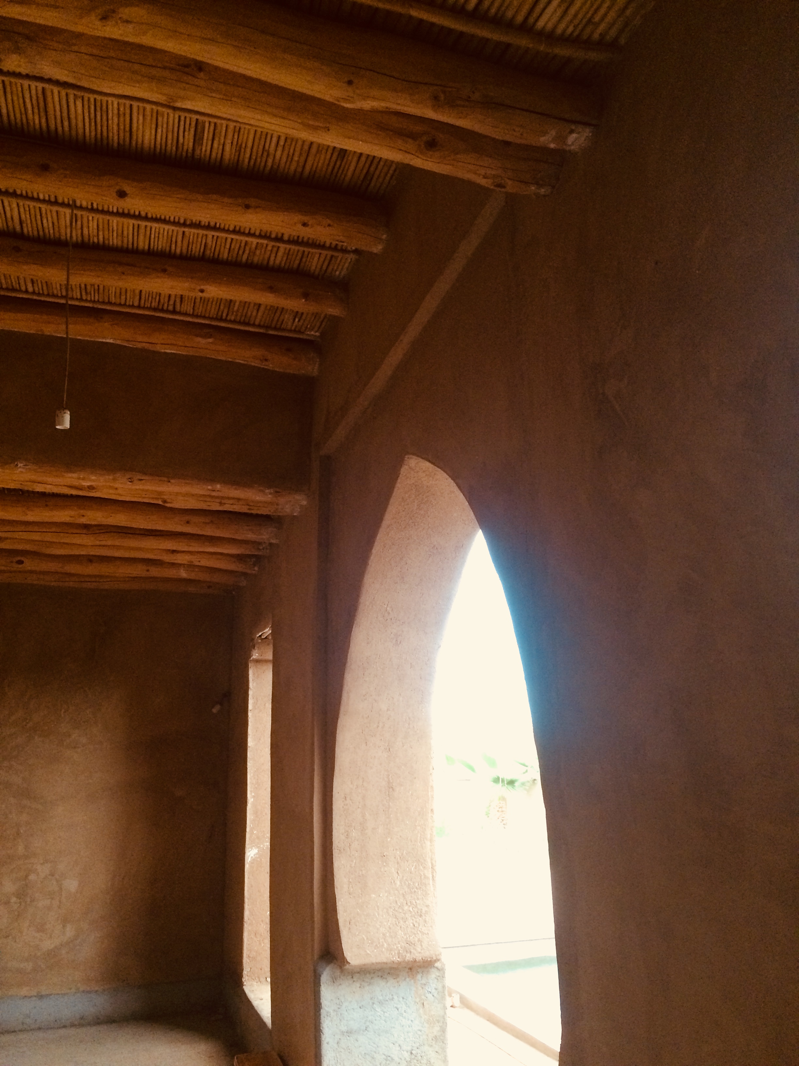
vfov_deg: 61.7
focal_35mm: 29
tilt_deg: +12.1
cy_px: 533
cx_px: 400
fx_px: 892
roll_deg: +0.8
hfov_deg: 48.2
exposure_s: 1/33
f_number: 2.2
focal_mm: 4.15
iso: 320
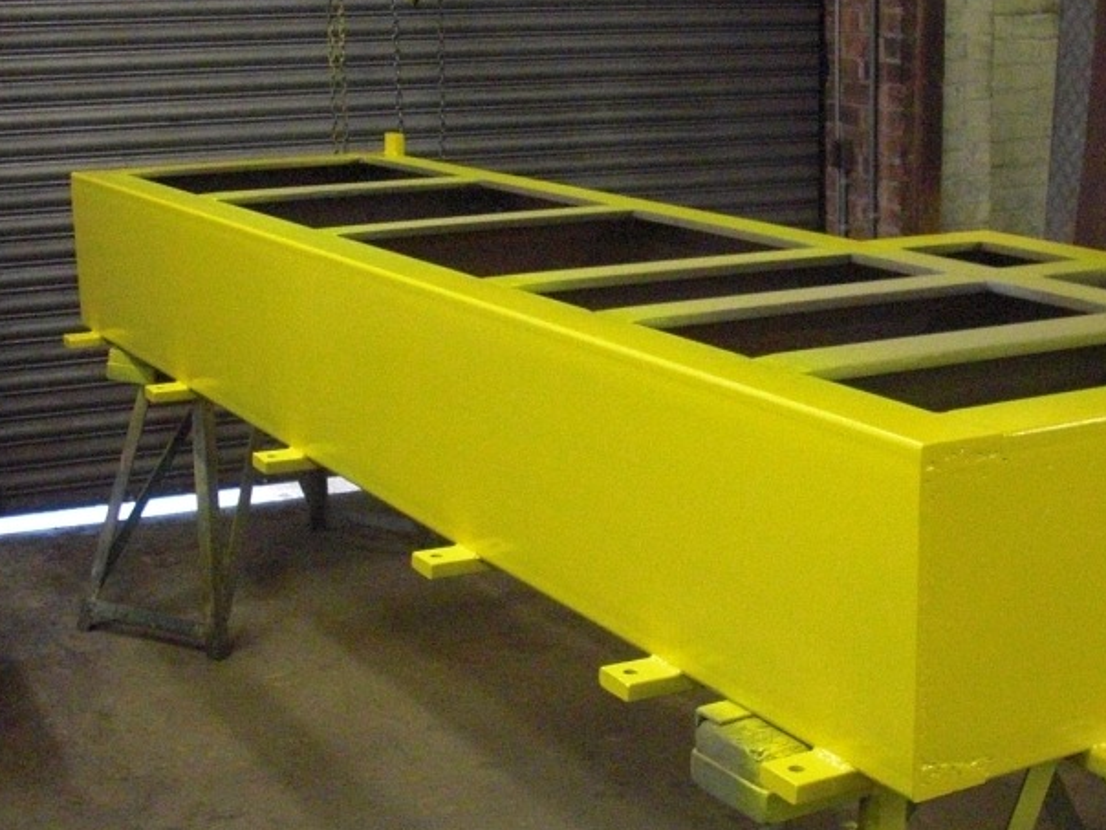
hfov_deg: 31.4
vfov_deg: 24.0
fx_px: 1949
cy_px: 493
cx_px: 736
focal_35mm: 61
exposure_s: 1/100
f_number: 2.8
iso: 800
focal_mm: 6.3
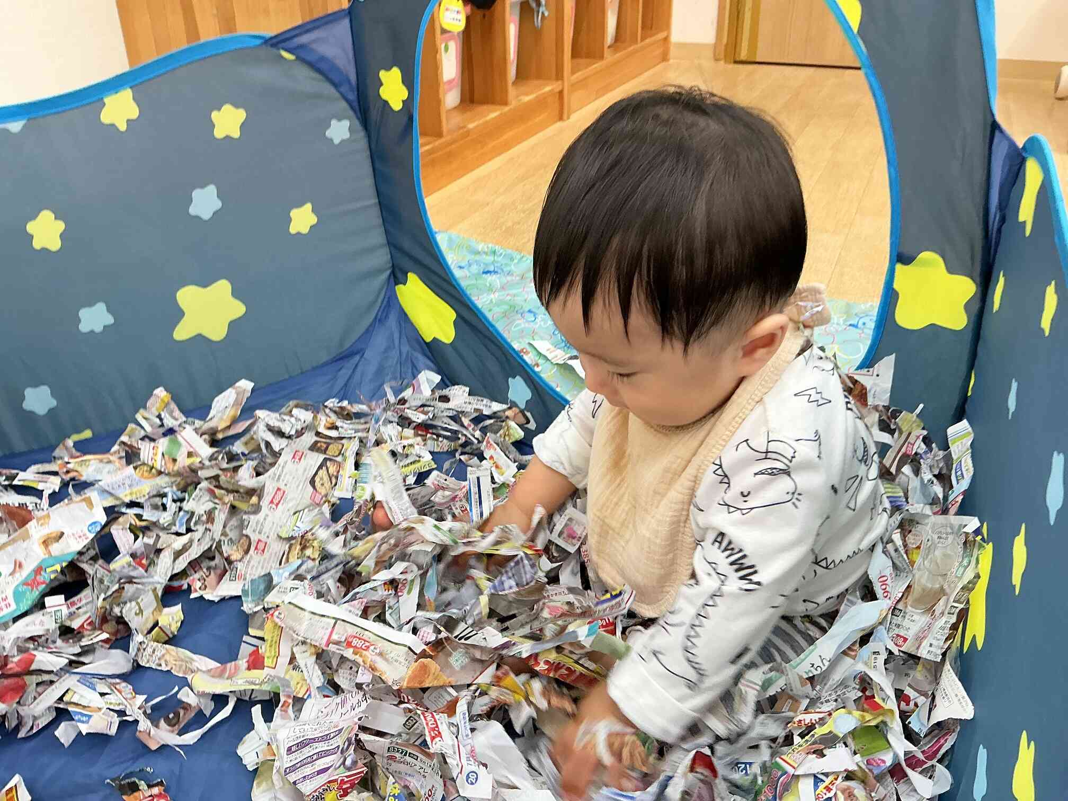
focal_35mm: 29
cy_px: 400
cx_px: 534
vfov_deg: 48.2
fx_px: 895
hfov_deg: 61.7
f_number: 1.8
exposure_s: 1/60
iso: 64
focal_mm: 3
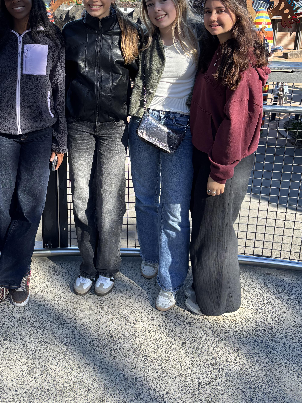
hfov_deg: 36.2
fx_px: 454
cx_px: 85
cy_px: 111
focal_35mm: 39
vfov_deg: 46.5
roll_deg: -0.5
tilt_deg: -15.6
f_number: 1.6
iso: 50
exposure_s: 1/1328
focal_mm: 5.96
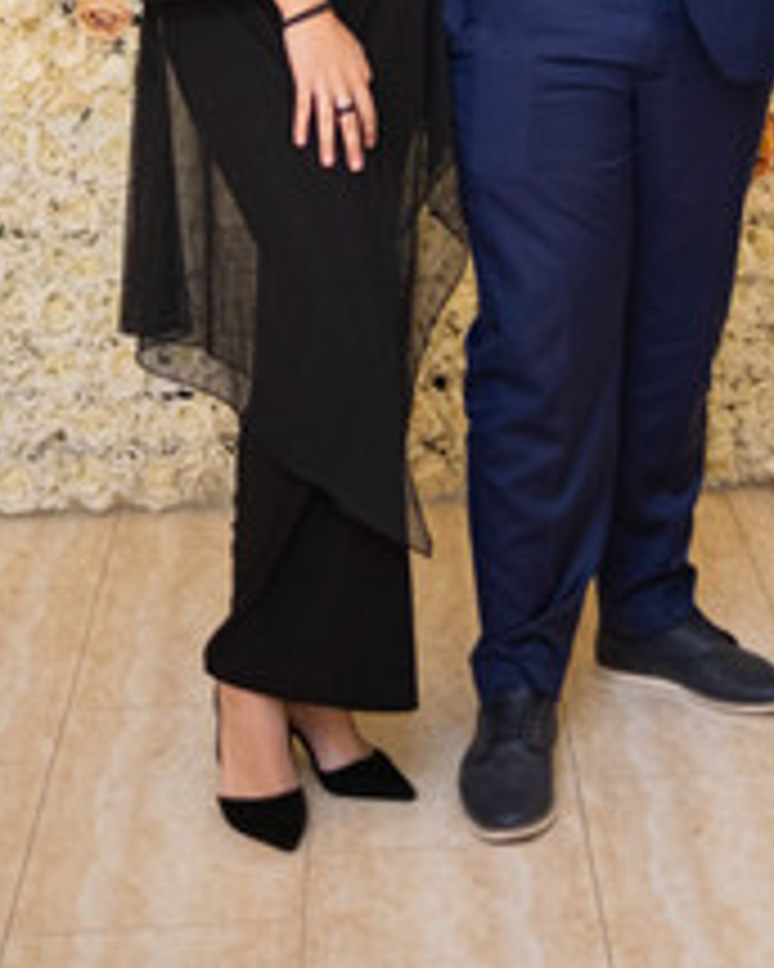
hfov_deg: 15.5
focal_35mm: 98
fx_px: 2806
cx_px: 677
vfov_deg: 17.9
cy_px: -378
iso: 500
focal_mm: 23
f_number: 1.8
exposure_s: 1/125
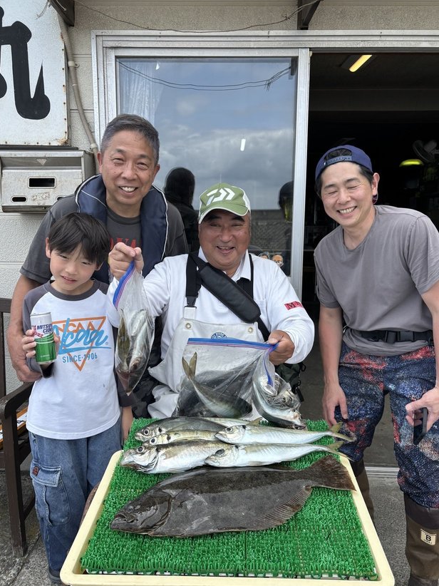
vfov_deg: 65.3
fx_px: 457
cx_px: 222
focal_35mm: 27
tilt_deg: -8.0
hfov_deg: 51.3
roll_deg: -1.4
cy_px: 292
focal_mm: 5.96
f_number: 1.6
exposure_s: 1/1027
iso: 50
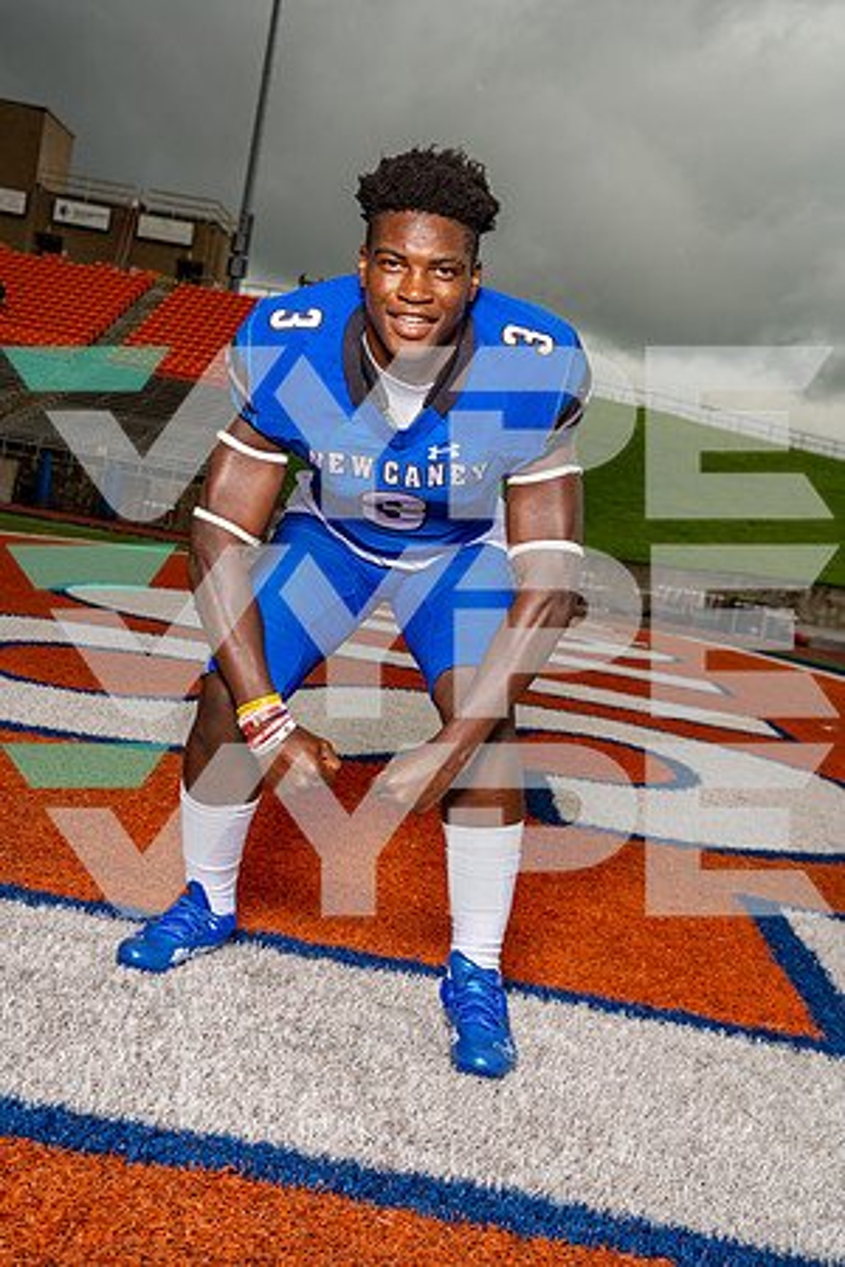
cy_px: 634
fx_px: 1619
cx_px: 422
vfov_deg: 42.7
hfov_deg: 29.2
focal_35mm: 46
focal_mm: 46
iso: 100
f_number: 5.6
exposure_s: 1/250
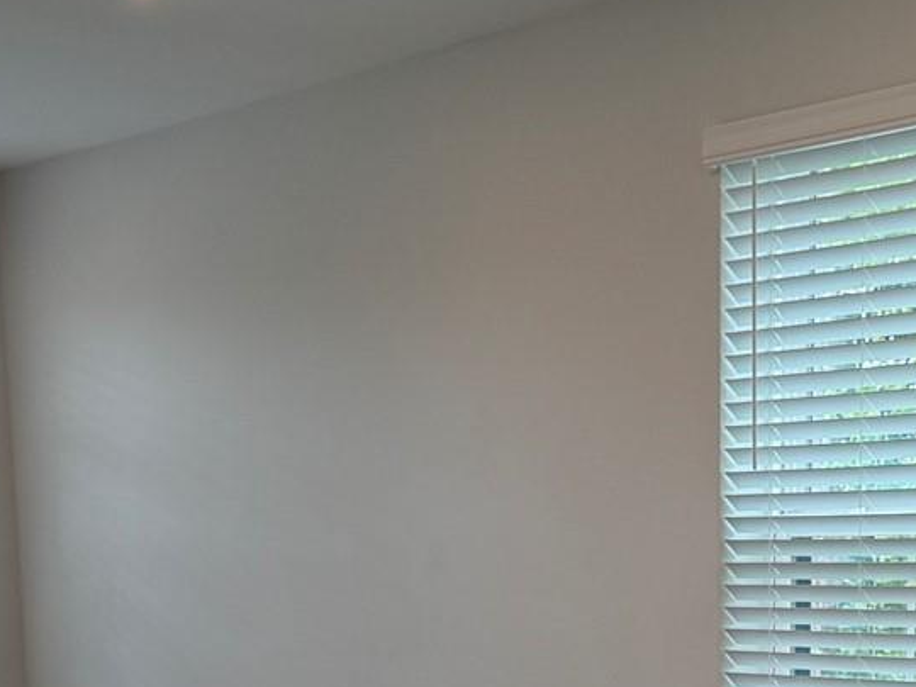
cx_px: 741
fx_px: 2408
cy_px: 1118
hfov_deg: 21.3
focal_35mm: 91
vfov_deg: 14.8
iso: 160
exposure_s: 1/212
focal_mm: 6.76
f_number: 1.78
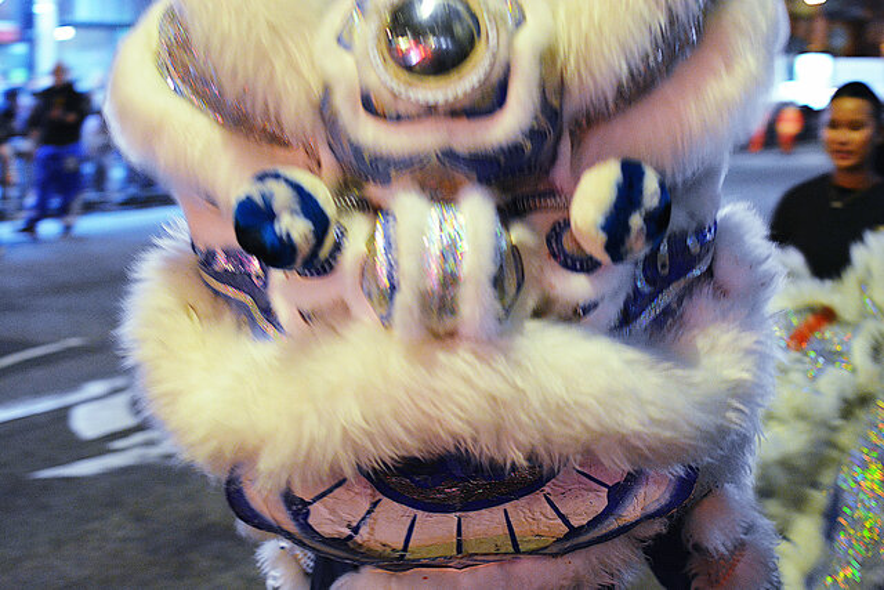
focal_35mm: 52
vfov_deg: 25.8
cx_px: 442
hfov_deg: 37.8
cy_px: 295
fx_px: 1289
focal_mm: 35
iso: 2500
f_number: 2.8
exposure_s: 1/30
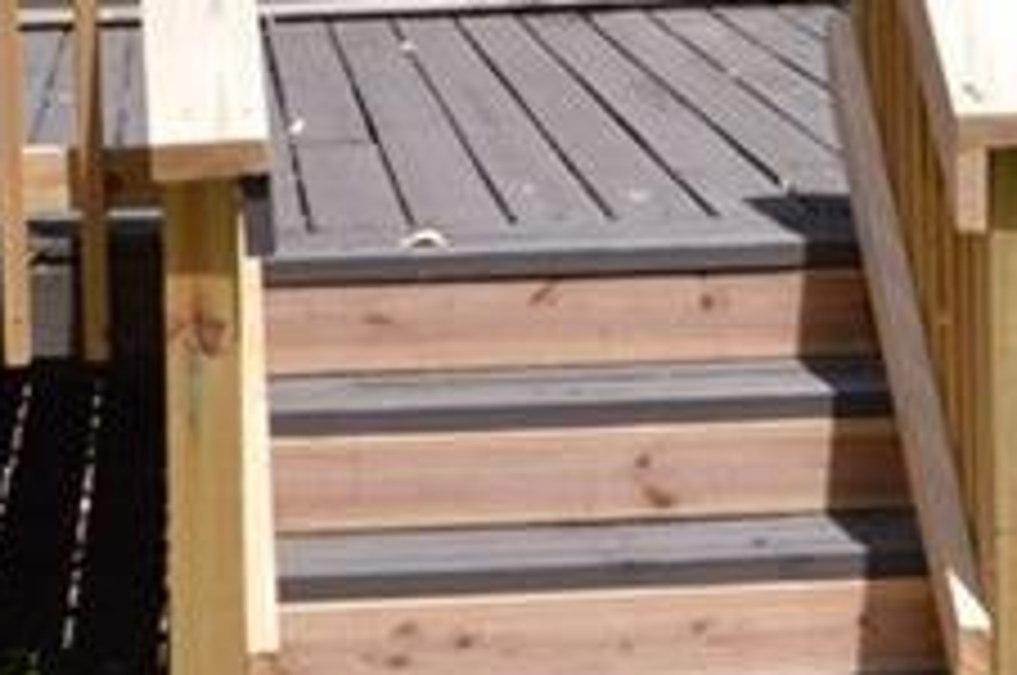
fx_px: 3836
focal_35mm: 136
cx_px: 850
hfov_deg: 15.0
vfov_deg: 10.0
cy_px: -18
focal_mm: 20
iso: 100
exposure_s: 1/250
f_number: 8
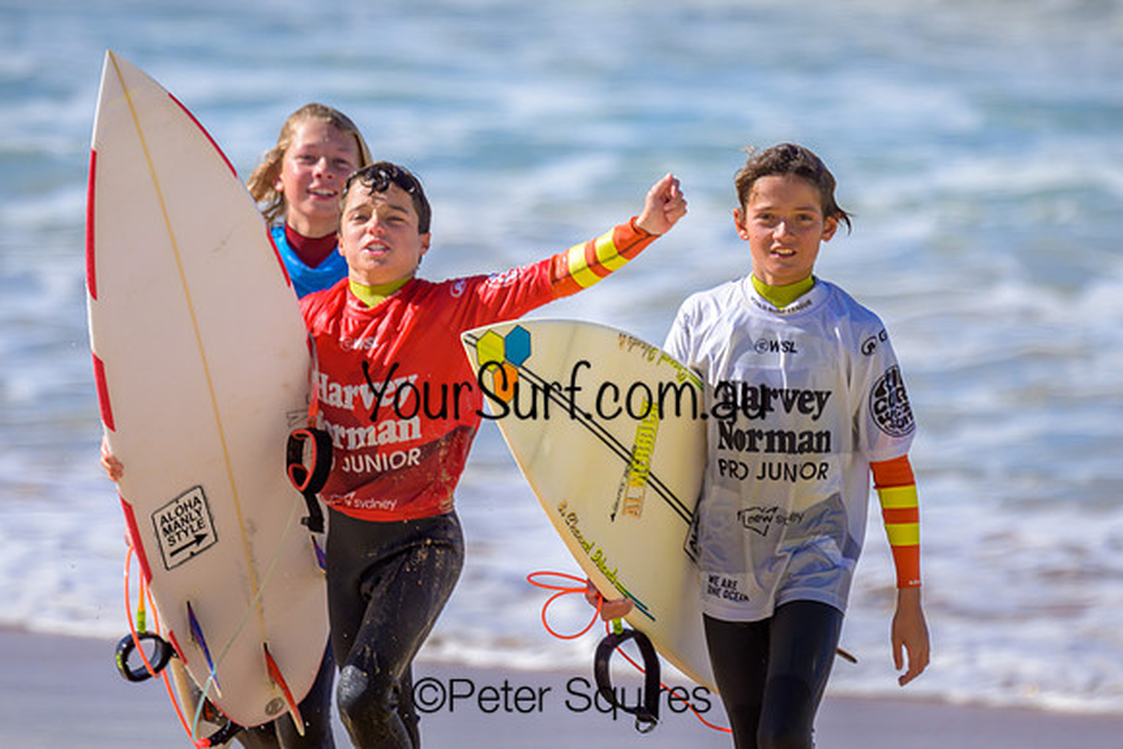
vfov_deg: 1.5
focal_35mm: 914
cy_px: 321
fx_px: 28524
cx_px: 588
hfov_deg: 2.3
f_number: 6.3
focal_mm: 800
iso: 560
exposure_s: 1/2000
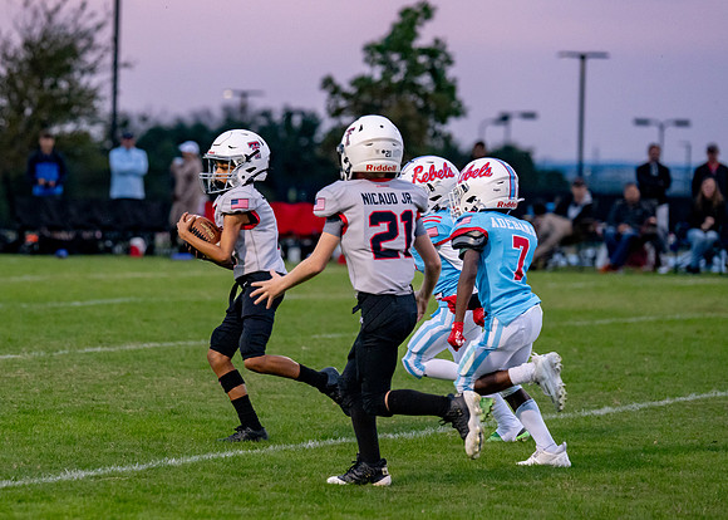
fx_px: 4246
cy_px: 232
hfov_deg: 9.8
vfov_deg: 7.0
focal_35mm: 205
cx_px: 161
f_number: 2.8
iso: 2500
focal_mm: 129
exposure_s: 1/1000
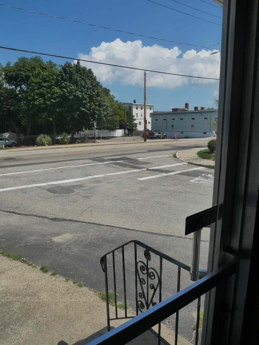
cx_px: 130
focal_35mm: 24
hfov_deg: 56.8
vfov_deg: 71.6
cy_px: 172
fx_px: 239
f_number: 9
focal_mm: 12
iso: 200
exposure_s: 1/800
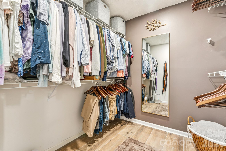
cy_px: 76
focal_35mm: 16
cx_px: 113
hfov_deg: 95.0
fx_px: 104
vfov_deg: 72.0
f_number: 13
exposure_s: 6
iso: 100
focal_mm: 16.5
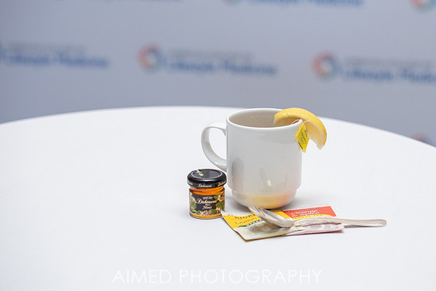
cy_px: 132
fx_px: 1149
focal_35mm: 95
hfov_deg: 21.4
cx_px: 295
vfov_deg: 14.4
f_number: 4
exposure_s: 1/250
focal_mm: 70
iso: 640
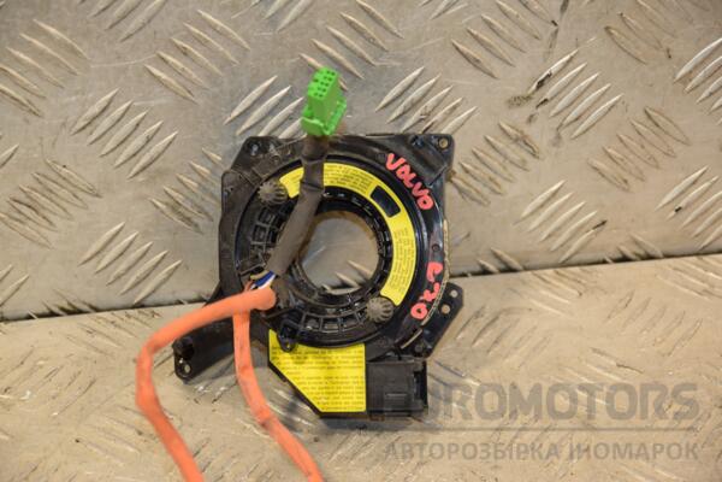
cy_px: 241
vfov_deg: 10.8
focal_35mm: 128
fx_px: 2557
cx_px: 361
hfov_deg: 16.1
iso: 800
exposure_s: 1/125
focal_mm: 85
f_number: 5.6
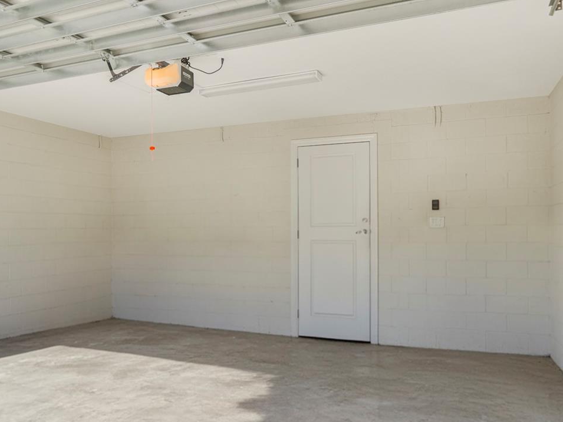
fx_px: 472
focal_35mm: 29
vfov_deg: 48.2
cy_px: 229
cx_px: 215
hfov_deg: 60.9
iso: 100
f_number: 4.5
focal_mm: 12
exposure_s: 1/161
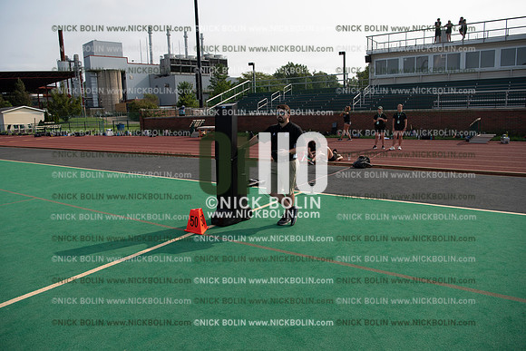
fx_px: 395
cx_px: 263
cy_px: 176
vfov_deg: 48.0
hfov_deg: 67.4
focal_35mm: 27
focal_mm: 27
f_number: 5.6
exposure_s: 1/640
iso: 125
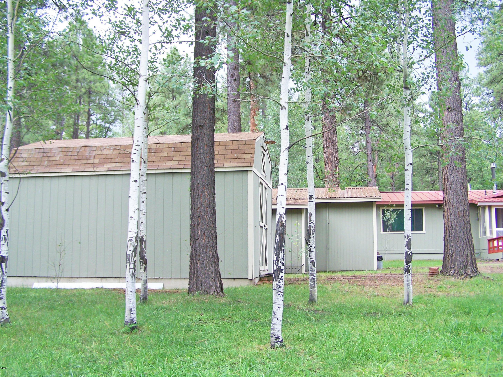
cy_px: 187
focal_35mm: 39
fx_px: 567
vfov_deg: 36.8
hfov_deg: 47.9
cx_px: 250
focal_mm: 6.3
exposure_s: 1/50
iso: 64
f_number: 2.8
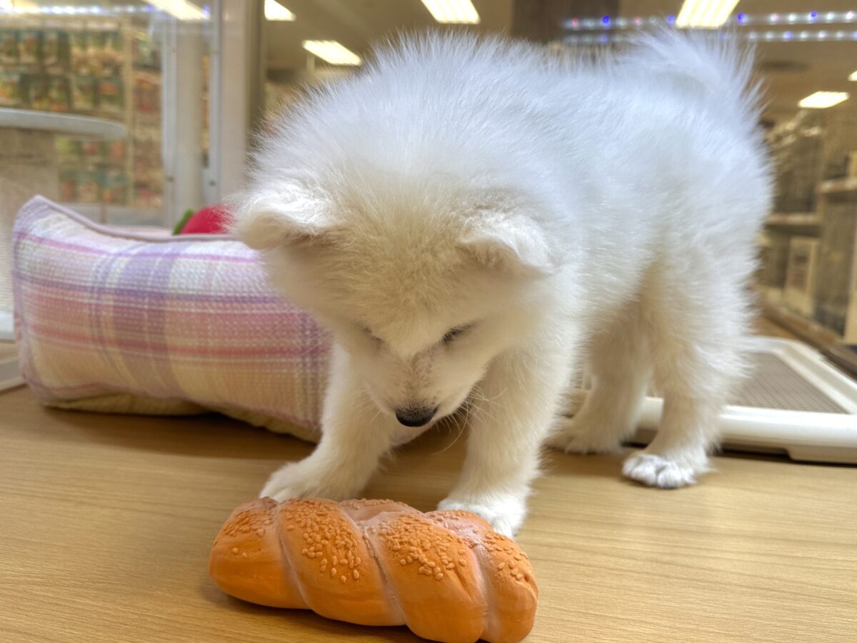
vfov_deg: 56.8
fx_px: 594
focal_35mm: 24
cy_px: 322
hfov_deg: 71.6
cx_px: 428
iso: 64
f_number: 1.78
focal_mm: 6.86
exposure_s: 1/151
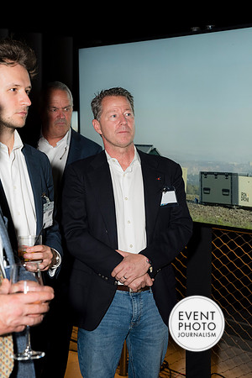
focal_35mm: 70
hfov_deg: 19.5
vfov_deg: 28.8
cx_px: 126
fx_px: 735
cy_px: 189
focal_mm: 70
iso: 1250
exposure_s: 1/125
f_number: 5.6
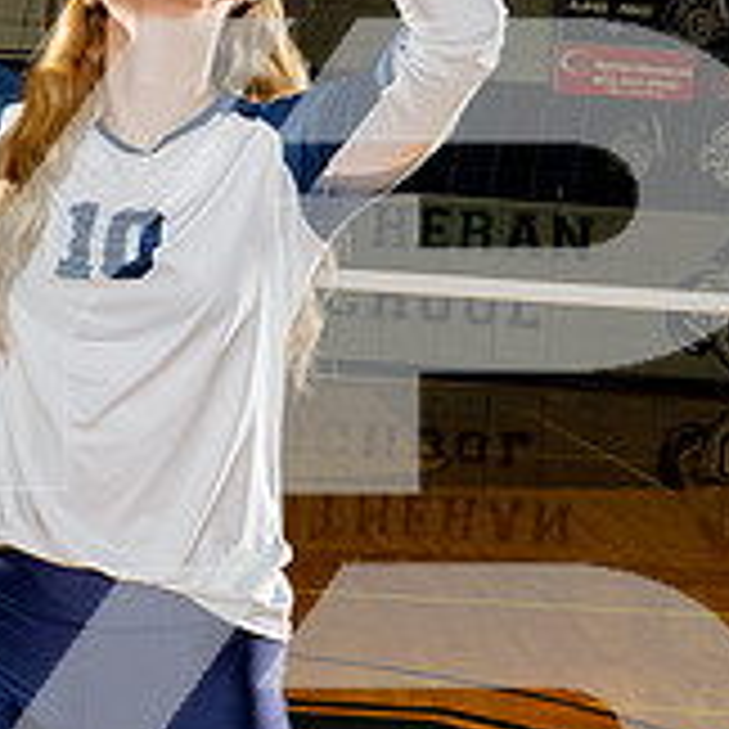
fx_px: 2049
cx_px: 186
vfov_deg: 20.1
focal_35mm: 86
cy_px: 246
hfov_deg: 20.0
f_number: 8
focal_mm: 26
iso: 1000
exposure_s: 1/250
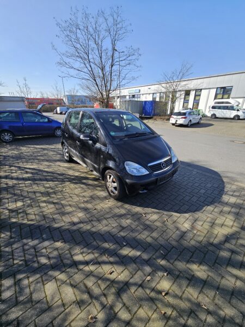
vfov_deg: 106.2
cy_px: 164
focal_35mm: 13
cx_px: 122
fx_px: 123
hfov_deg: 89.9
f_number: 2.2
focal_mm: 2.2
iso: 50
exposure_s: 1/1016
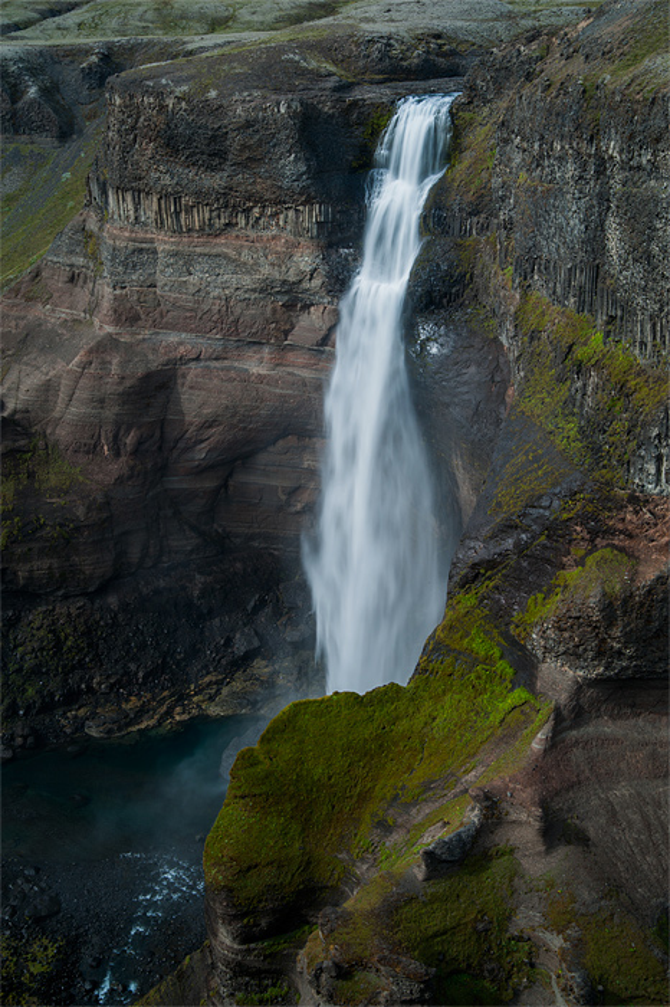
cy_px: 504
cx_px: 335
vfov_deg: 43.6
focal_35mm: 45
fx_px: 1257
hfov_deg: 29.8
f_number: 29
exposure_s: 1/3
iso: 200
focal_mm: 45
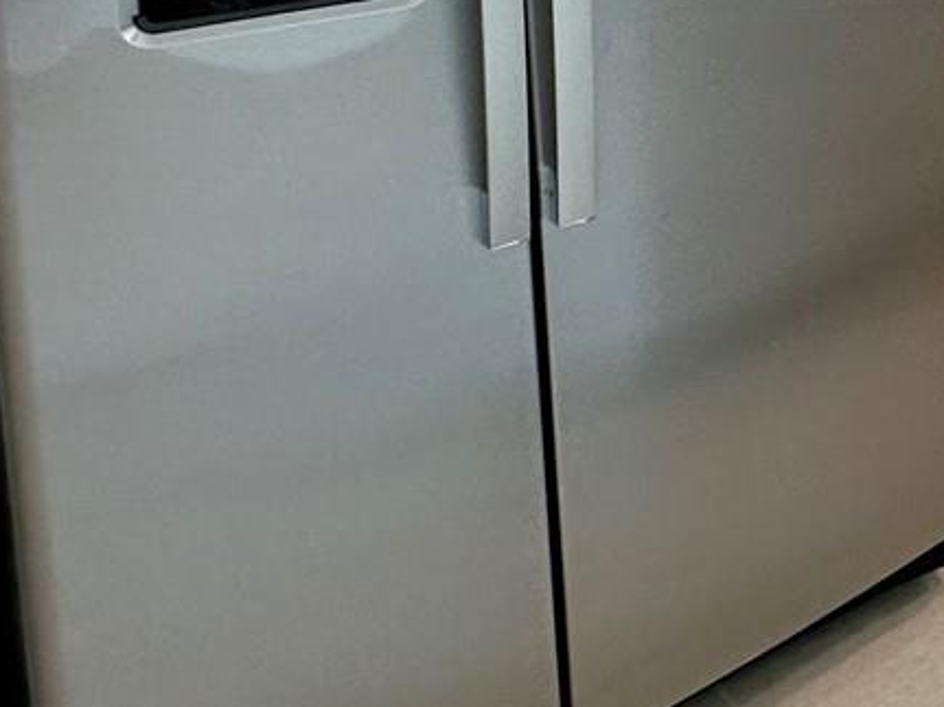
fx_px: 1418
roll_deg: -1.3
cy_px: -241
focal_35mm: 52
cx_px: 1476
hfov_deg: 25.6
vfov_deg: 24.1
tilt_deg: -6.2
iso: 125
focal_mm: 2.22
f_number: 2.2
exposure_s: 1/120
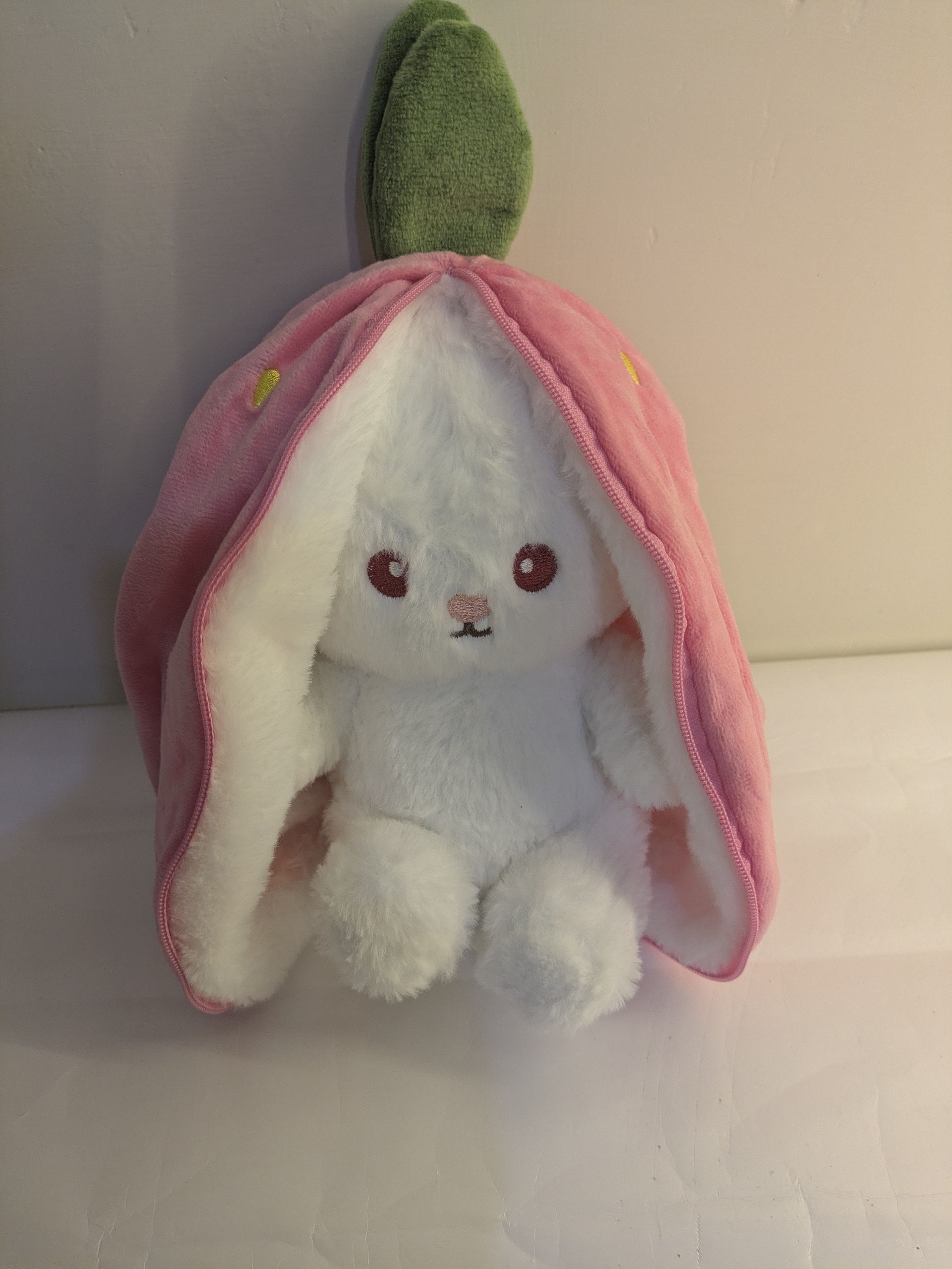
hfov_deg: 54.9
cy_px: 634
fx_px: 917
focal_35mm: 25
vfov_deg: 69.4
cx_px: 476
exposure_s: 1/100
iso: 265
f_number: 1.89
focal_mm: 5.43
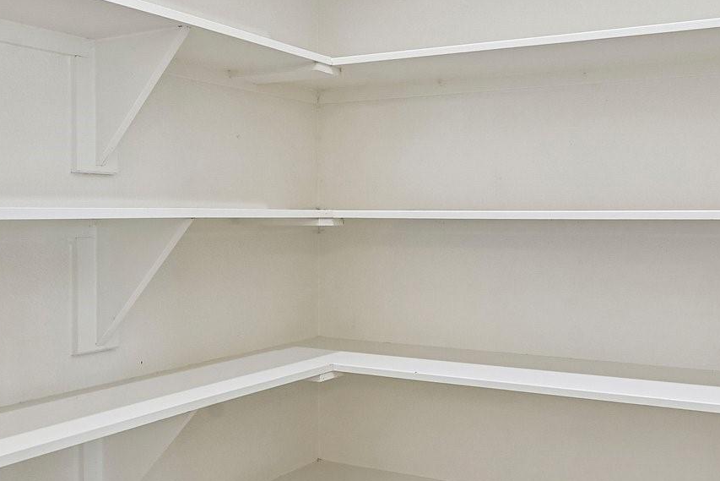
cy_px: 209
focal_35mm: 37
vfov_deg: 35.7
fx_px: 744
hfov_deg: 49.8
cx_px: 528
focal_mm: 15.5
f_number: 8
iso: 400
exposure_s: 1/25
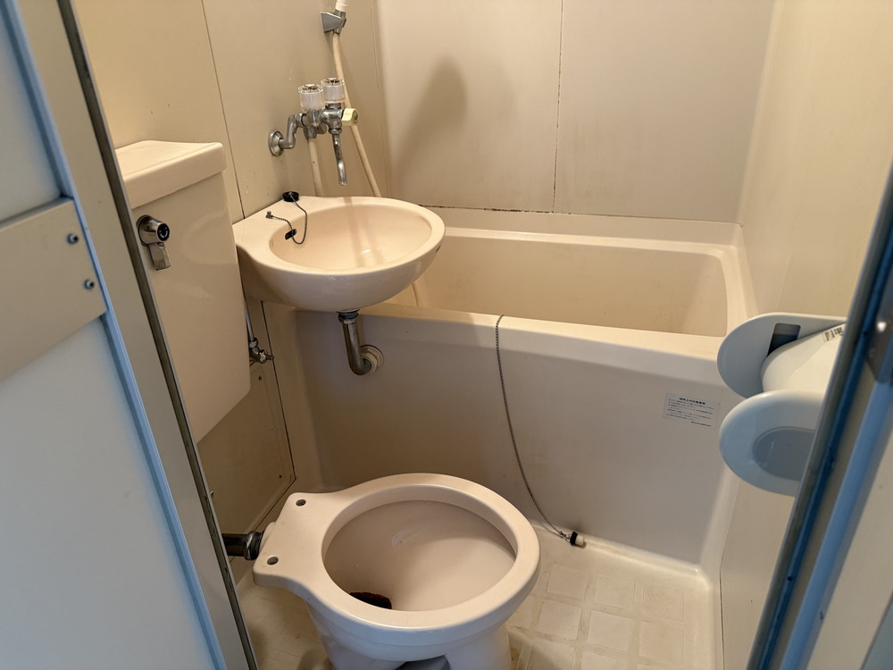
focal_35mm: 24
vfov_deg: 56.8
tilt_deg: -27.9
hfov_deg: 71.6
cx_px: 446
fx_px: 619
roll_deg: +3.0
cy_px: 335
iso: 400
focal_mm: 6.76
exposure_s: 1/60
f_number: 1.78
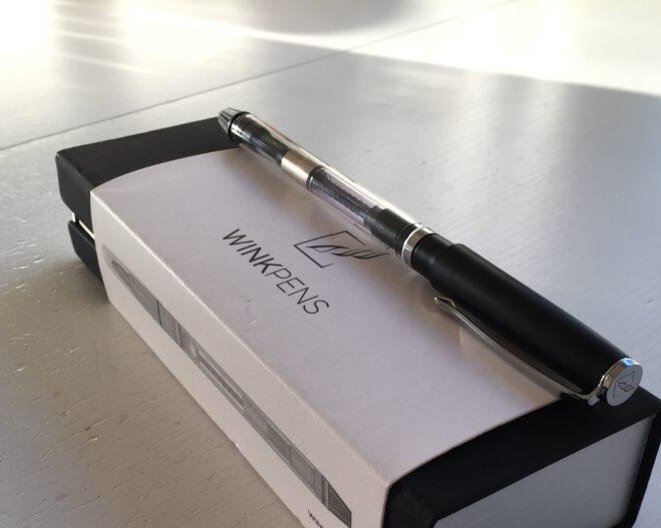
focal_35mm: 44
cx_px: 344
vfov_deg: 33.6
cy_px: 384
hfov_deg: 42.0
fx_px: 861
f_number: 2.2
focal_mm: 4.15
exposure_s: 1/124
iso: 32
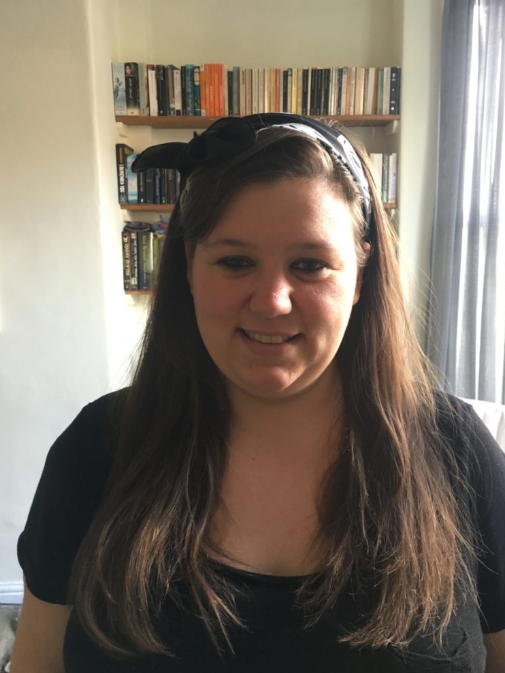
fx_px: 584
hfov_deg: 46.8
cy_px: 339
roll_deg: +1.2
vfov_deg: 60.0
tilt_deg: -8.6
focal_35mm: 30
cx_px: 259
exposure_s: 1/33
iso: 125
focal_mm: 4.15
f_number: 2.2
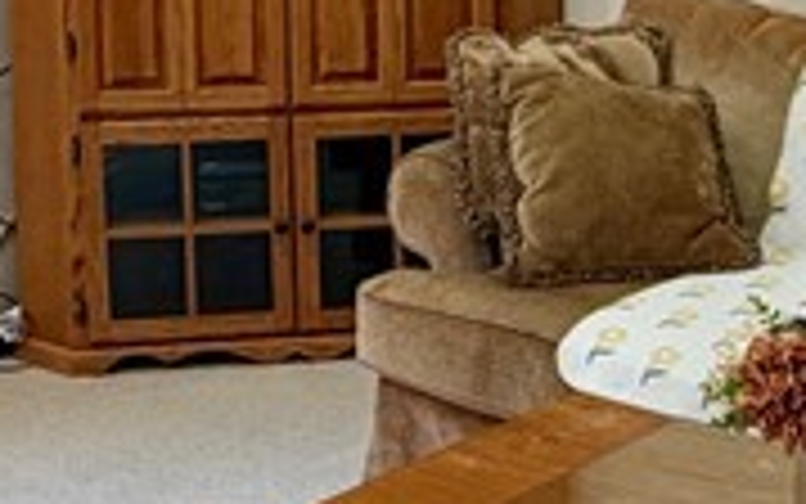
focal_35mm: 85
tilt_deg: -6.7
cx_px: 626
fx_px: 1868
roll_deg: +1.3
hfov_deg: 24.0
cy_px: -22
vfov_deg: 15.1
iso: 125
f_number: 2.2
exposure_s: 1/121
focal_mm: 2.22
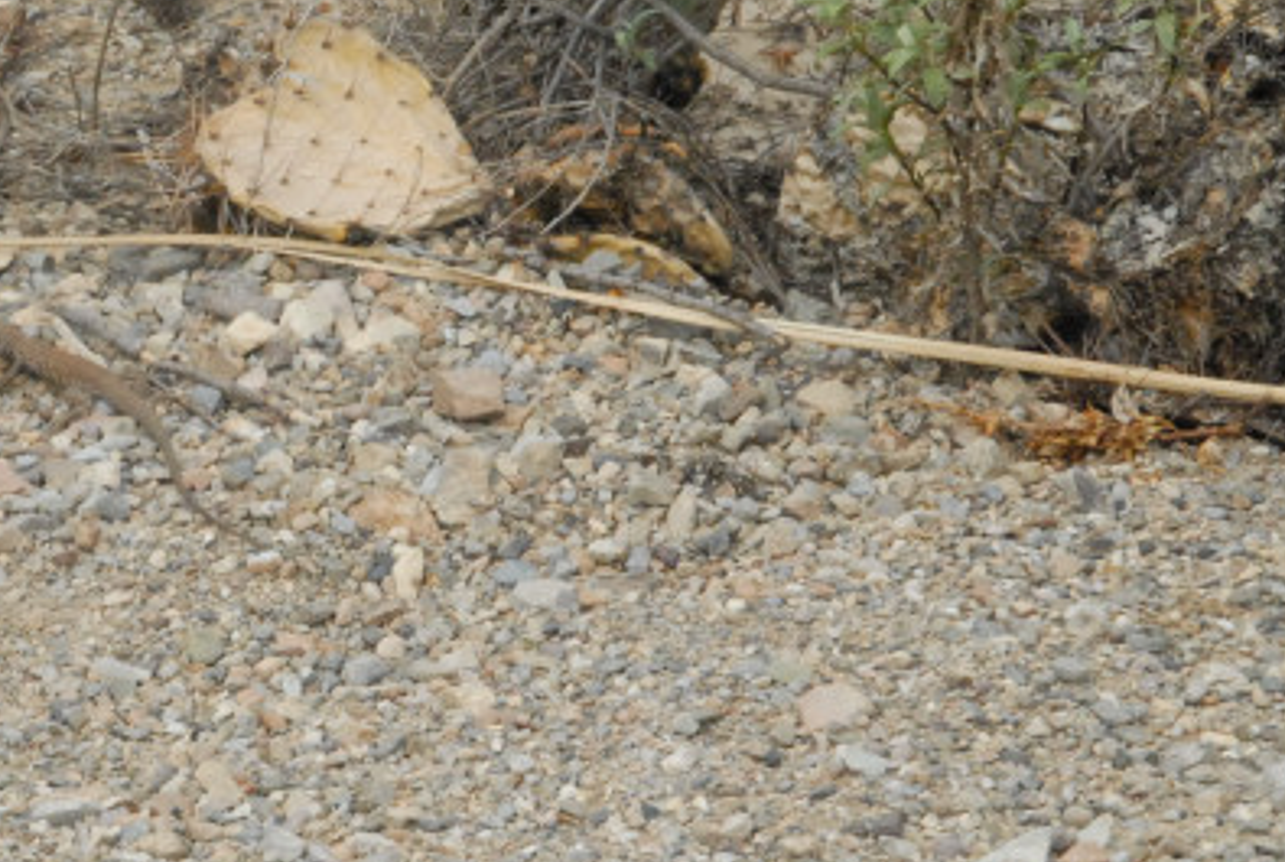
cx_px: 81
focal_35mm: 228
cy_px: 379
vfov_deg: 6.1
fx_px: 8154
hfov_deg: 9.0
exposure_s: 1/750
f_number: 14
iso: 1600
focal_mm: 75
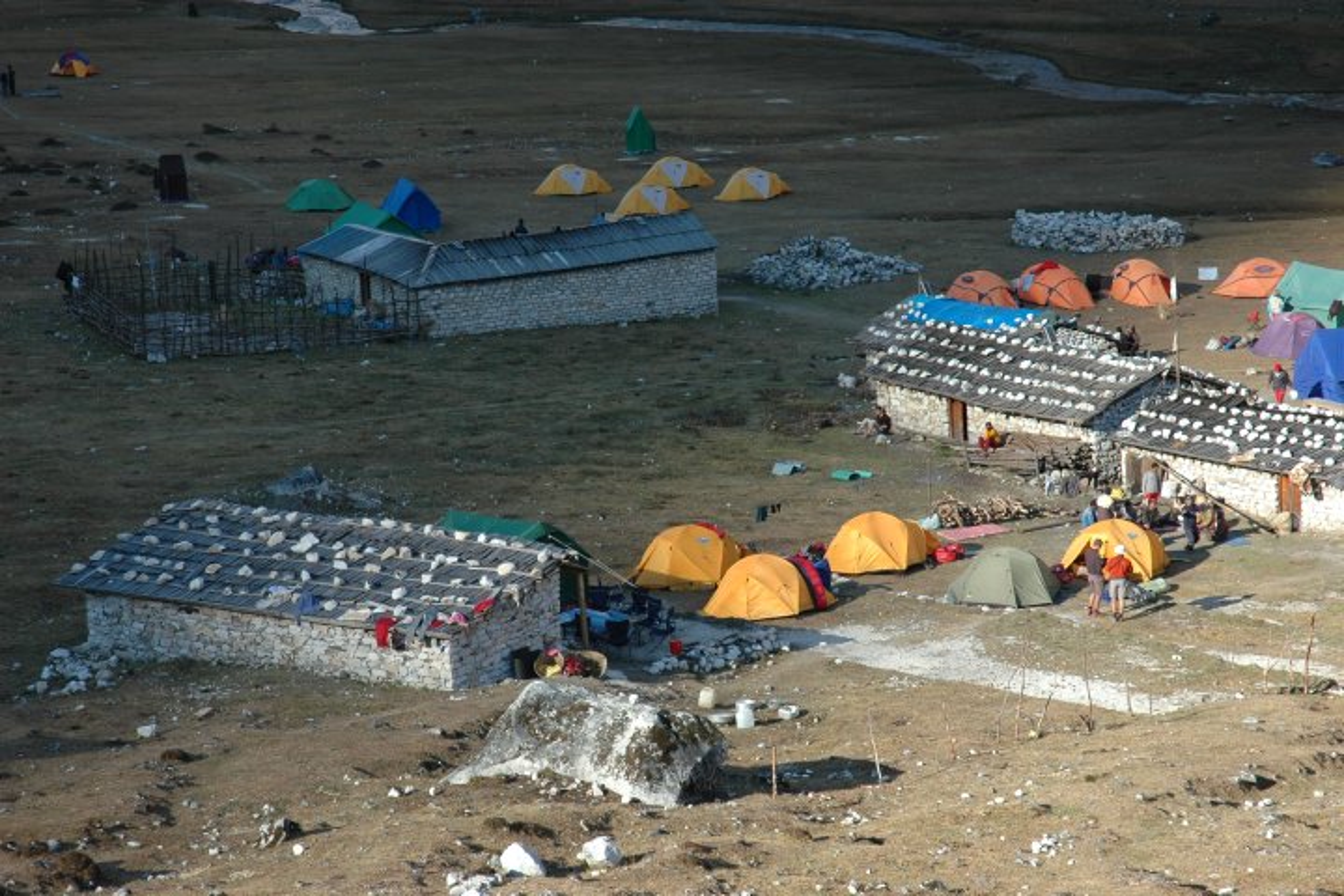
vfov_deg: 14.7
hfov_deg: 21.9
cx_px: 672
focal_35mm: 93
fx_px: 3472
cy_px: 448
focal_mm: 62
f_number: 7.1
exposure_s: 1/200
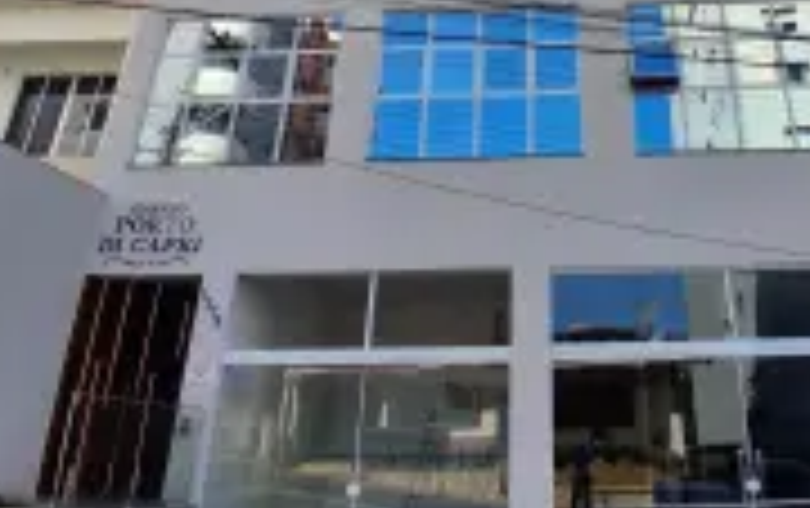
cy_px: -63
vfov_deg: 31.8
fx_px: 774
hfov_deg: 53.8
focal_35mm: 35
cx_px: 560
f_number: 2.2
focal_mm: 1.4
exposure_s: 1/1258
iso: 50
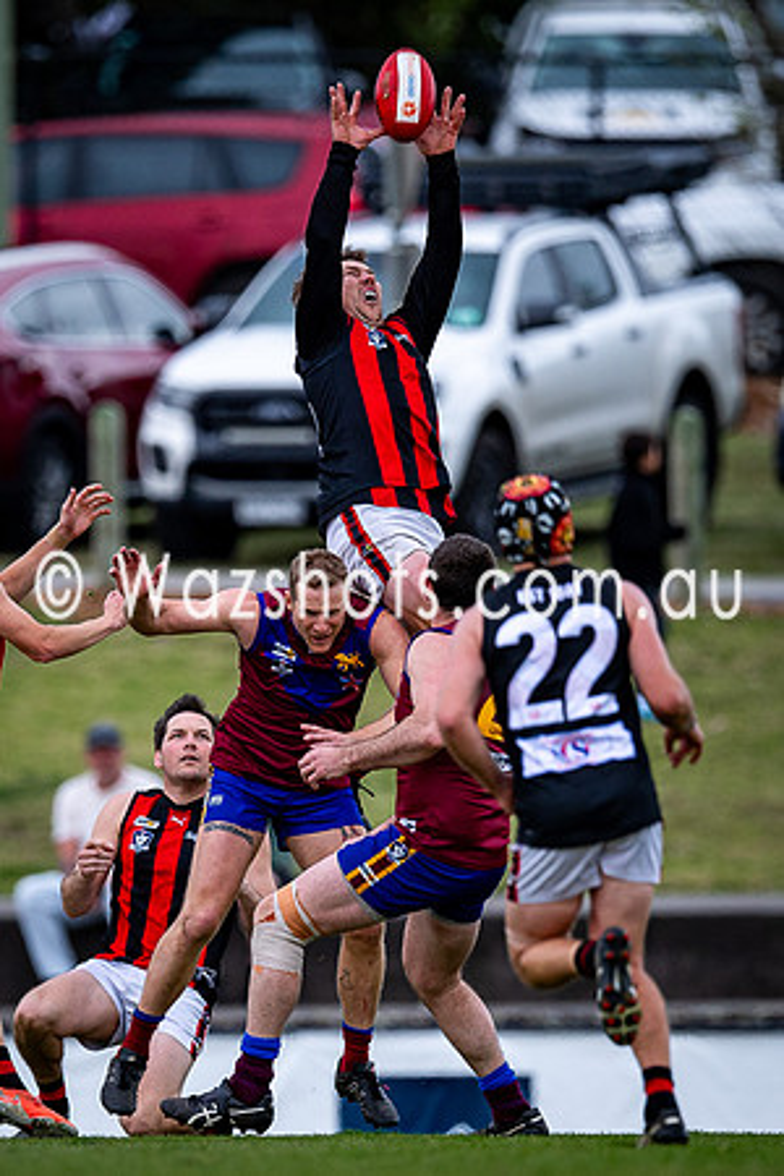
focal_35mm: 1045
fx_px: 34129
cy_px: 697
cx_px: 254
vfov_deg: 2.0
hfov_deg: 1.3
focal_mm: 500
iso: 560
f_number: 4
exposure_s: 1/1250
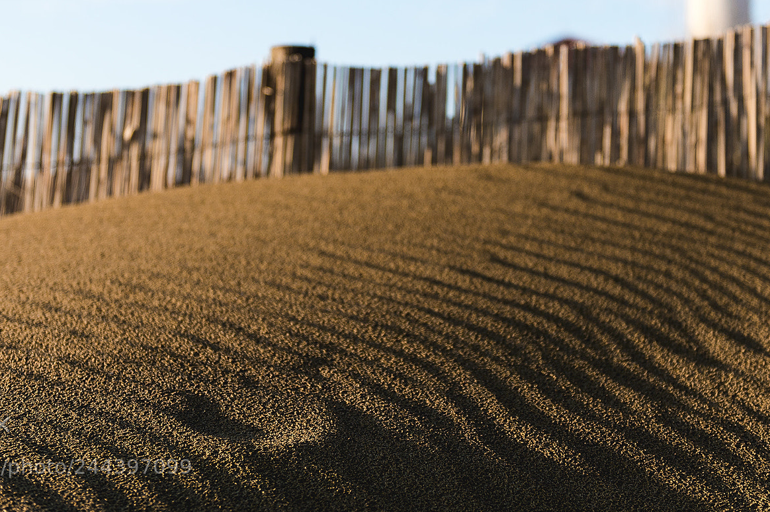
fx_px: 1411
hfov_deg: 30.5
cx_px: 374
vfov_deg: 20.5
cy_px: 166
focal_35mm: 66
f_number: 2.8
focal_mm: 48
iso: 160
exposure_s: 1/1600
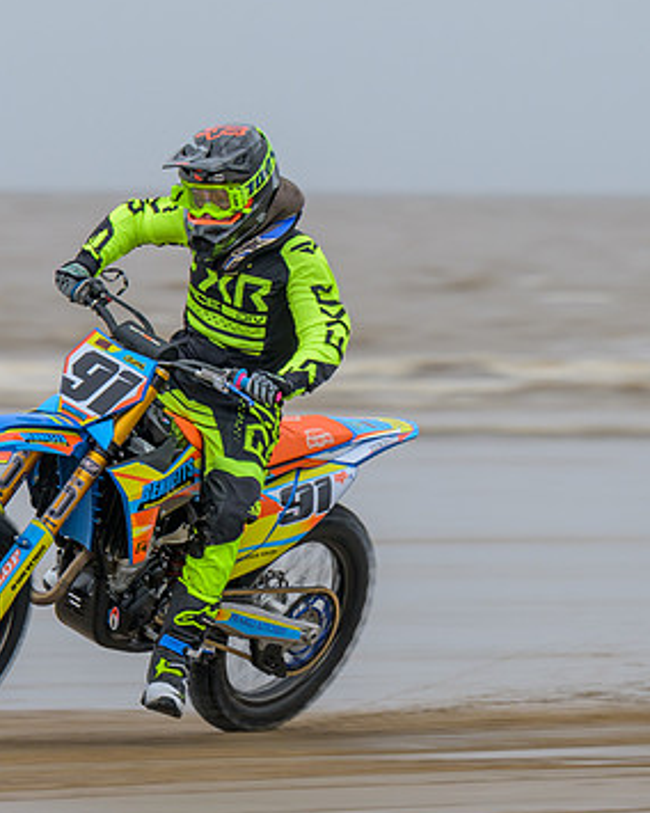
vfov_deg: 4.6
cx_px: 52
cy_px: 492
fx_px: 10100
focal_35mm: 420
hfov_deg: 3.7
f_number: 4
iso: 160
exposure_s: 1/250
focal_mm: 145
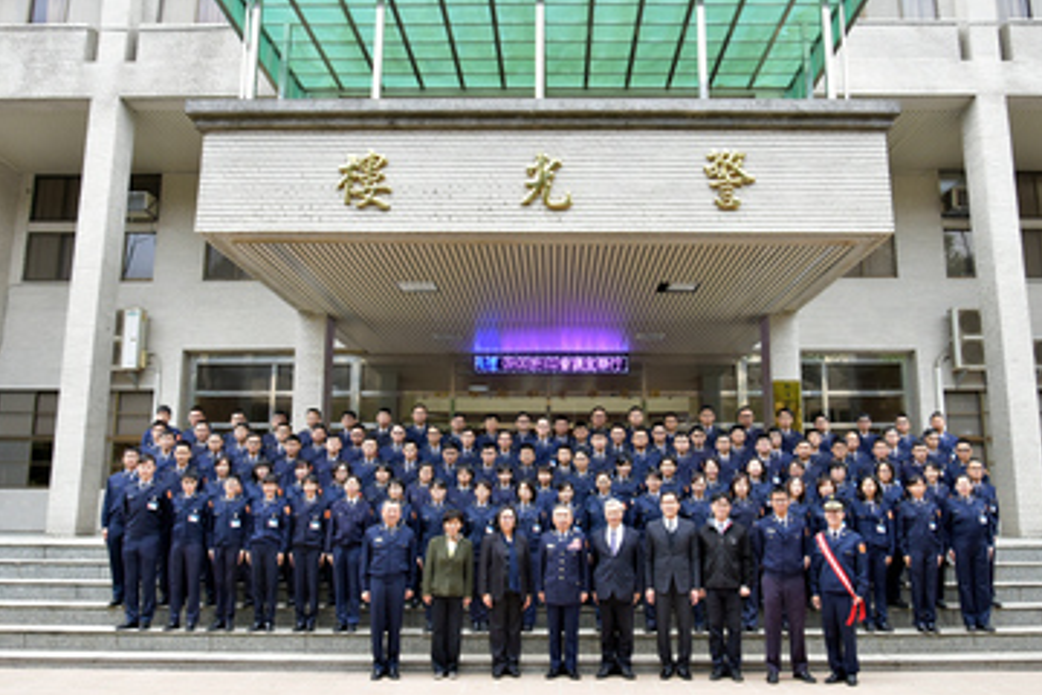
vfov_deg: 43.6
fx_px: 868
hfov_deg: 61.9
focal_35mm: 30
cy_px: 334
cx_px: 547
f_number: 5.6
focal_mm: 18
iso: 900
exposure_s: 1/200
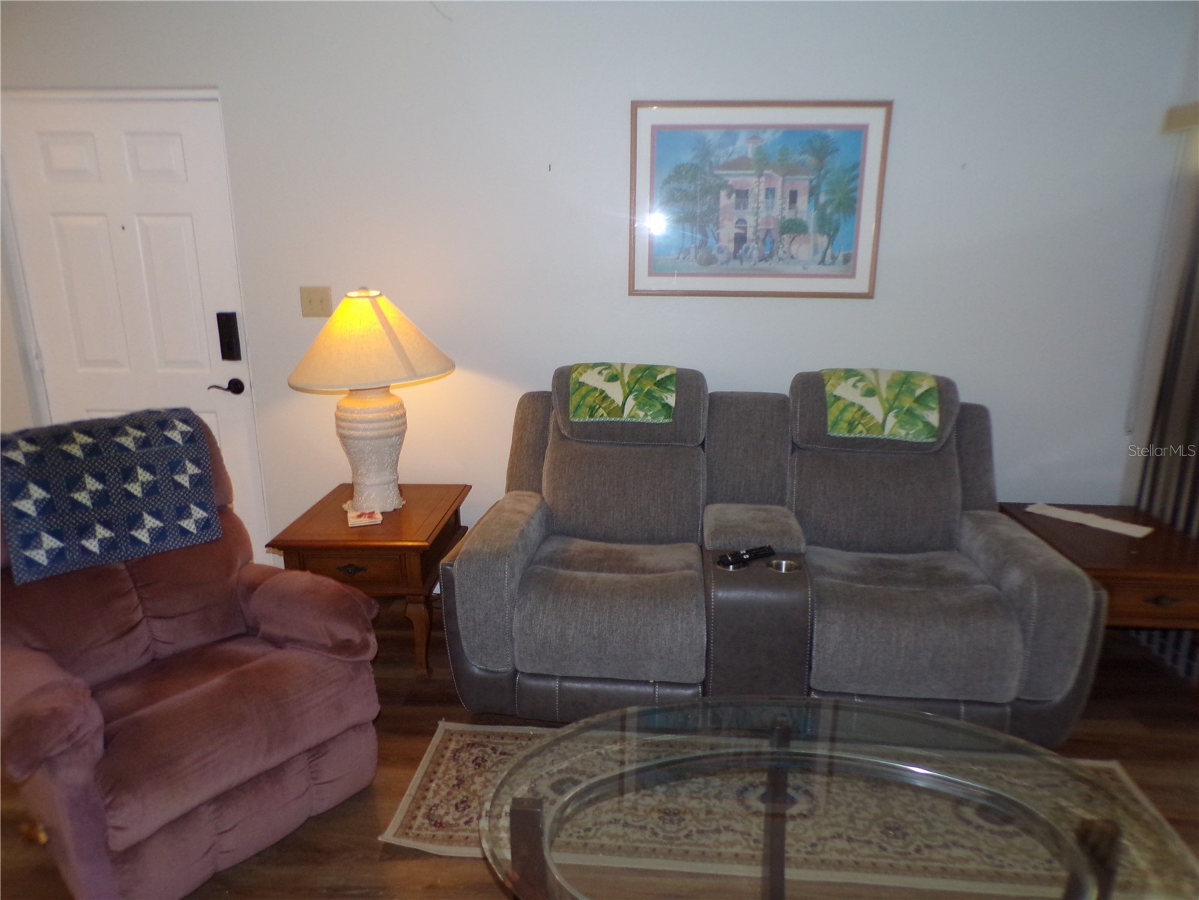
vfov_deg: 56.8
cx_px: 600
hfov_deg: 71.6
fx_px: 831
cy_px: 450
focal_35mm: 24
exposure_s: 1/34
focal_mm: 4.3
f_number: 3
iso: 200
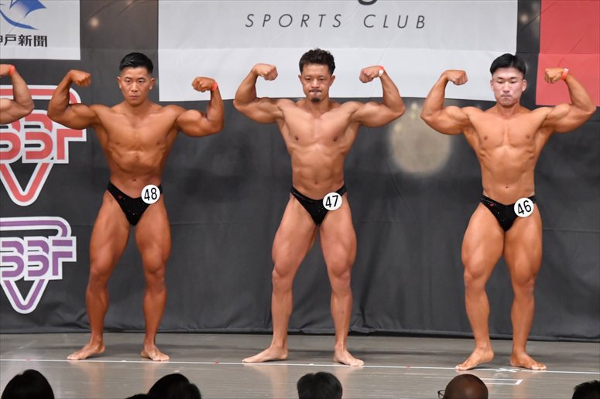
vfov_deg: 6.3
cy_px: 200
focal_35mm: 217
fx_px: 3615
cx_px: 300
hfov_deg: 9.5
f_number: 5.6
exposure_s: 1/400
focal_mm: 145
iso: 6400
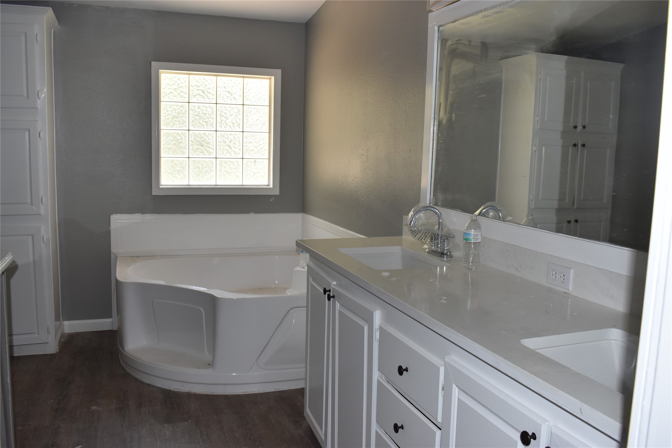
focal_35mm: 32
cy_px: 224
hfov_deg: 59.5
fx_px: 588
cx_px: 336
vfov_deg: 41.7
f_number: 5.6
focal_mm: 21
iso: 720
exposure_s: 1/125
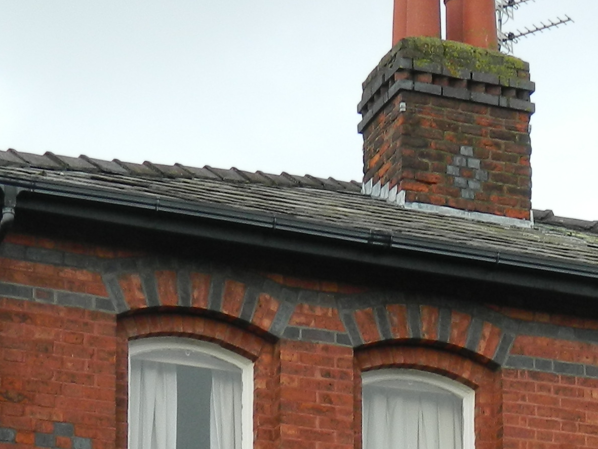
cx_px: 590
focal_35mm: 150
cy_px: 787
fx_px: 2592
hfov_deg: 13.0
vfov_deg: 9.5
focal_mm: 7.3
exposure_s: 1/80
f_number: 3.5
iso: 80
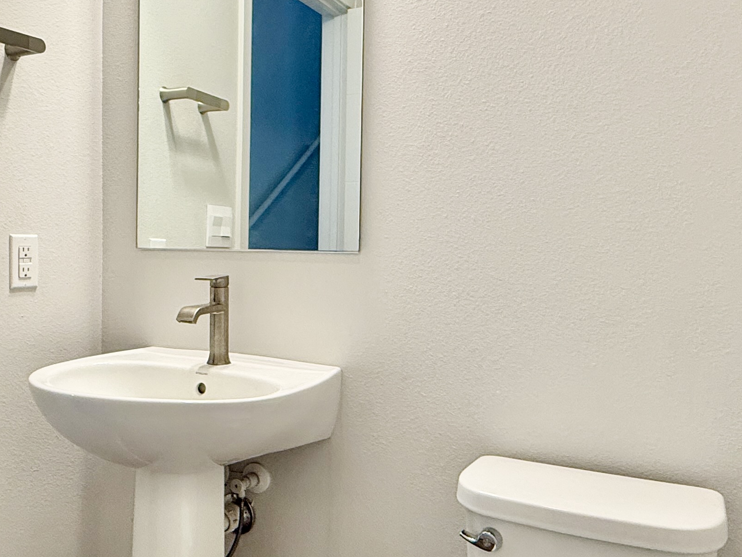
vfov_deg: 40.7
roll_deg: -0.5
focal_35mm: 35
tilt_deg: -1.4
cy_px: 271
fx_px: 750
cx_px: 288
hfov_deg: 52.2
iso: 200
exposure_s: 1/120
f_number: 2.2
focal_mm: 2.22
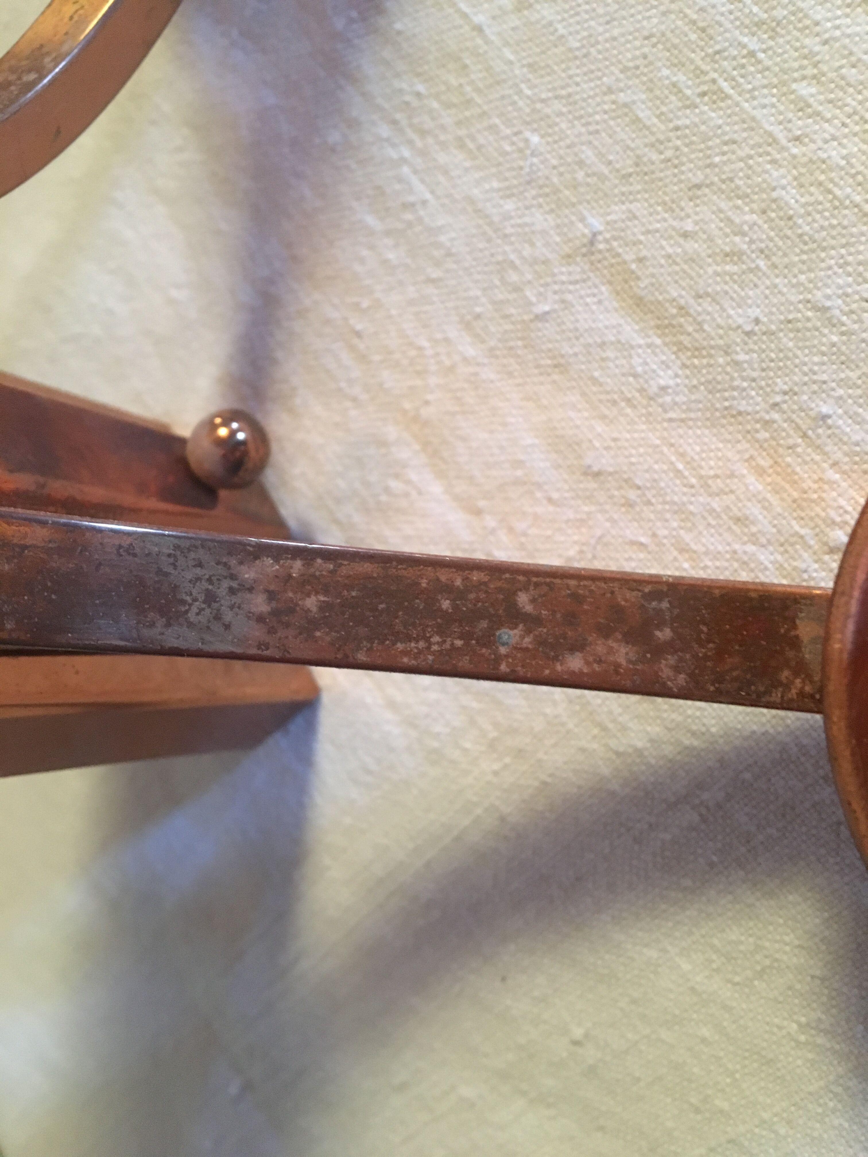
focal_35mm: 29
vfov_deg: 61.7
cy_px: 578
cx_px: 434
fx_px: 970
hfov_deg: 48.2
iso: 400
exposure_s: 1/17
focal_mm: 4.15
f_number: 2.2
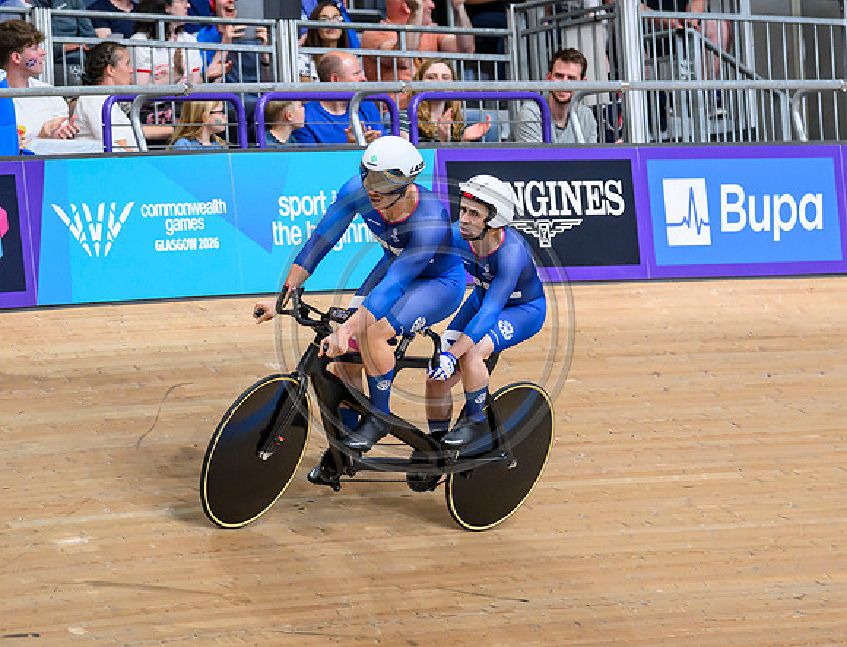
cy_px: 298
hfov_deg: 5.8
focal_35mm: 337
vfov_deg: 4.5
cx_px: 468
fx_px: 8300
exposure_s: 1/1600
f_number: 3.5
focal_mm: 200
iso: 4000
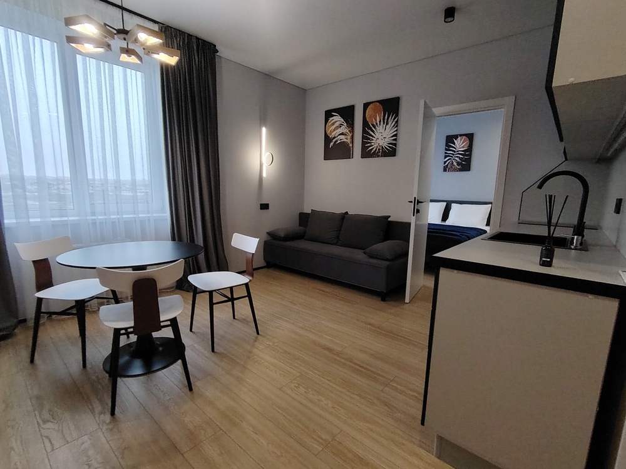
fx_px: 307
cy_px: 234
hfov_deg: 91.0
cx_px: 313
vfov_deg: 74.7
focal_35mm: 17
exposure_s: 1/100
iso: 143
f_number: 2.2
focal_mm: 1.42
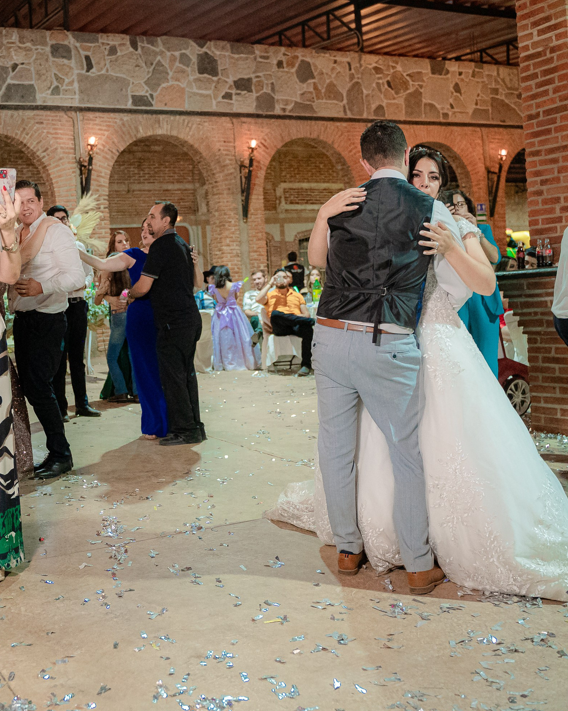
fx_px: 841
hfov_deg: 36.1
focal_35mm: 40
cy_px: 358
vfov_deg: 45.8
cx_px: 117
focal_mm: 28
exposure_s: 1/200
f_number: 3.2
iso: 5000
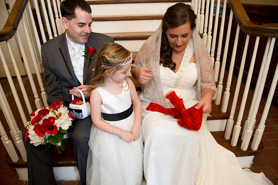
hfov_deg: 73.8
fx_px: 185
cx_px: 139
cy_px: 92
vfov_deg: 53.1
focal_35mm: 24
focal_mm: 24
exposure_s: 1/60
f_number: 4
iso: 800
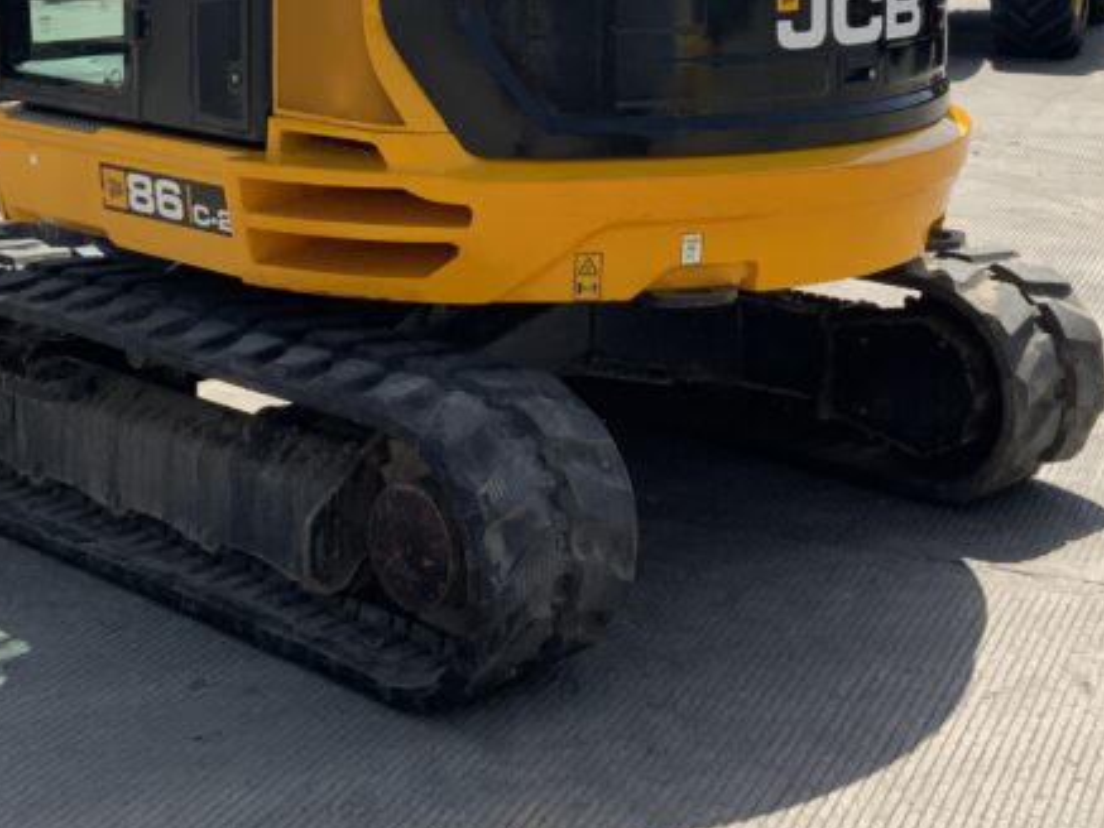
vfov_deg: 20.9
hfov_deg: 28.6
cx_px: 566
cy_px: -5
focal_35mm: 68
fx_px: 2169
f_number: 1.8
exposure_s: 1/2058
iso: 16
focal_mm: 3
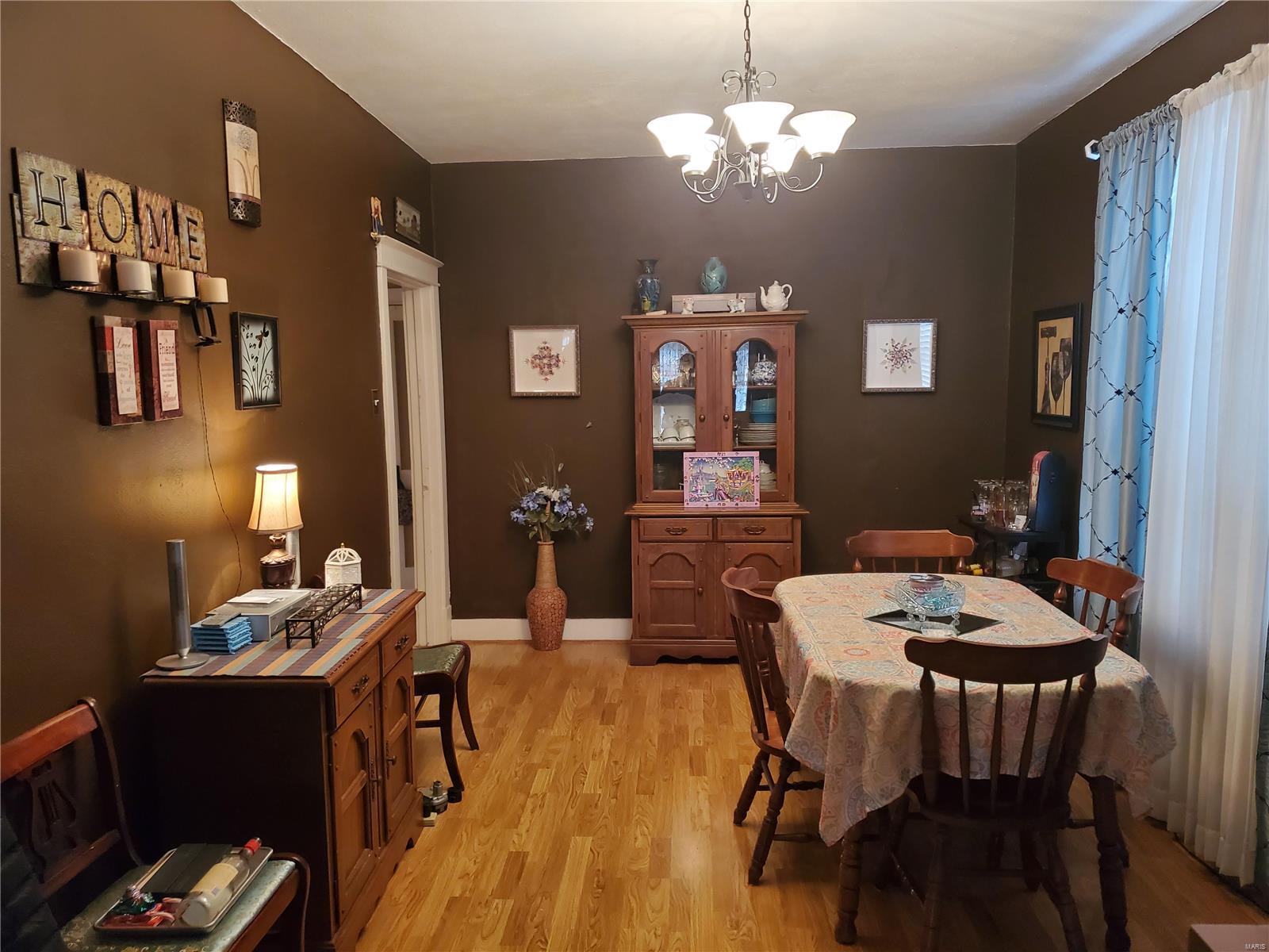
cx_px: 634
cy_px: 476
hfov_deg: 67.3
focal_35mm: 26
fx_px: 953
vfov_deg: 53.1
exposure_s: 1/39
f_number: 1.5
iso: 400
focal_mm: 4.3
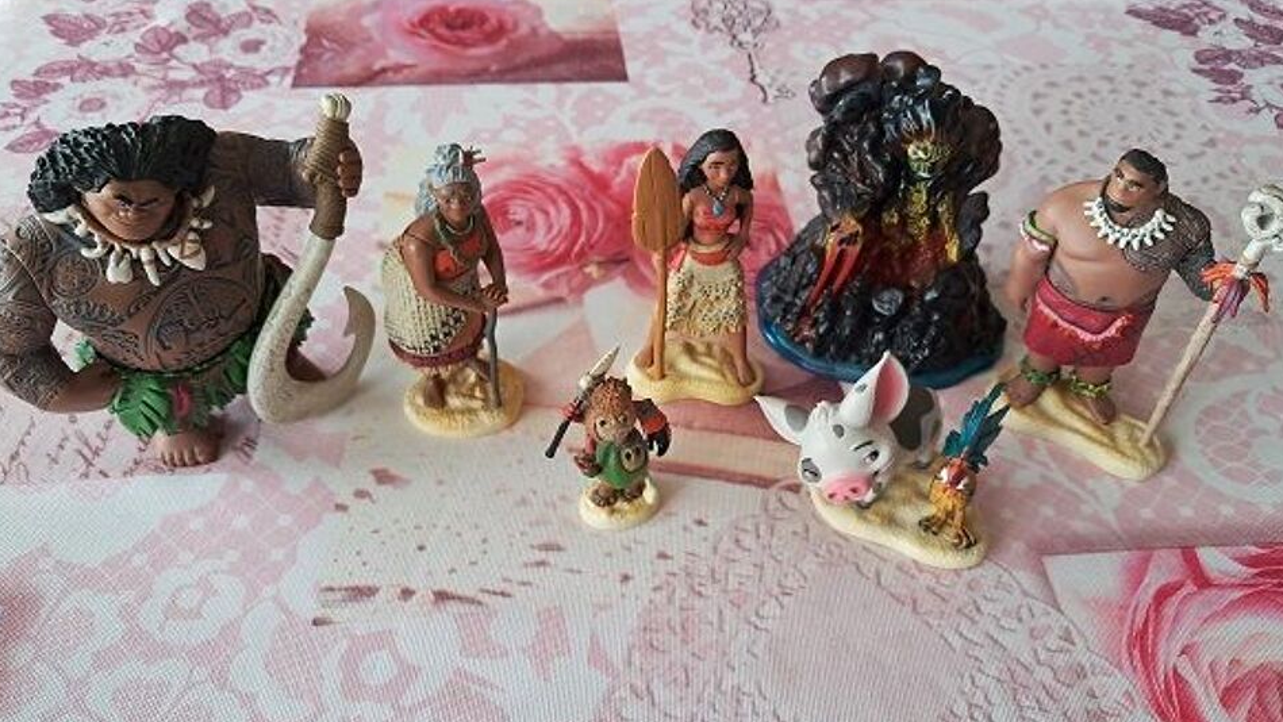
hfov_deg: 62.6
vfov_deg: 37.6
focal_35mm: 31
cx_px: 669
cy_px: 433
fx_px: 1055
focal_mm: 4
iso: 160
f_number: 1.8
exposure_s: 1/50
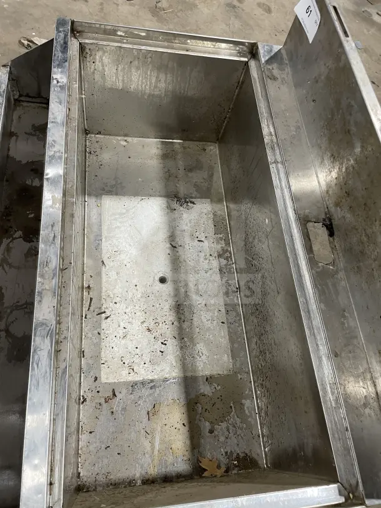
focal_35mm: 26
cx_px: 190
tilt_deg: -59.8
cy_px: 254
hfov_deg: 53.1
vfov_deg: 67.3
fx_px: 381
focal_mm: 4.2
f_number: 1.6
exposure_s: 1/60
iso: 160
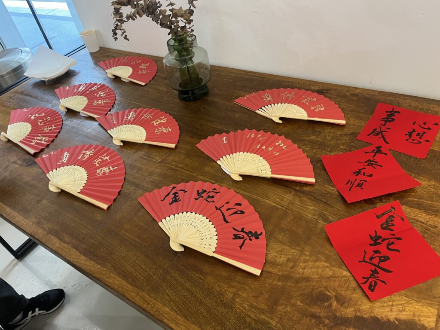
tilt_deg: -41.7
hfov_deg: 67.3
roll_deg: +11.8
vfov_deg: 53.1
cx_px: 220
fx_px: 330
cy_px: 165
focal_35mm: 26
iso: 250
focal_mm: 5.1
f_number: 1.6
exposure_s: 1/50
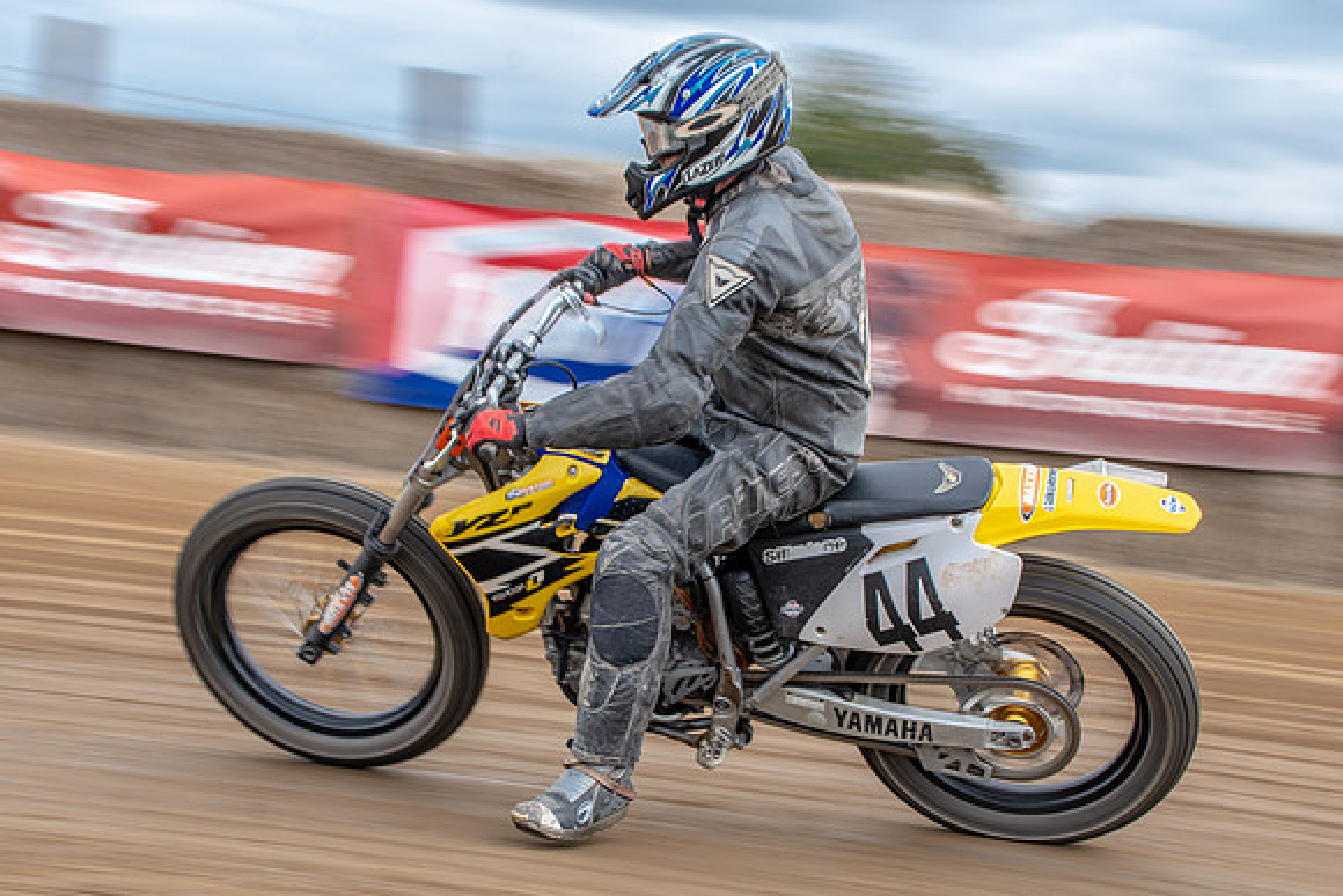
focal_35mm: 92
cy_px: 443
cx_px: 632
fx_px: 3442
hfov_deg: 22.1
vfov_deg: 14.8
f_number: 9
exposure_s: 1/100
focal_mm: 52
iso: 200
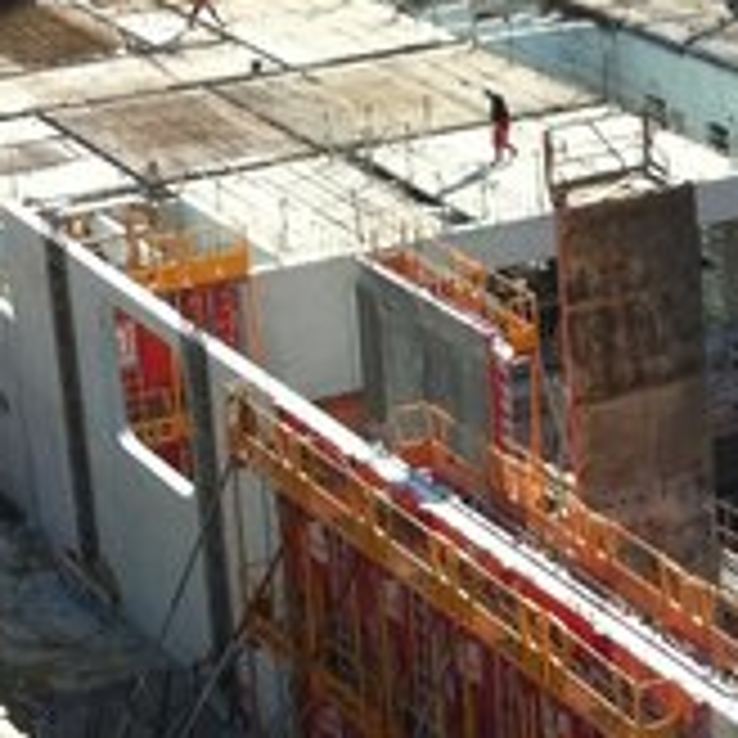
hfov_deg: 12.0
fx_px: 3401
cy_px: 274
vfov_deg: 12.4
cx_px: 950
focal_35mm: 141
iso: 80
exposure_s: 1/838
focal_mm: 3.85
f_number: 2.8
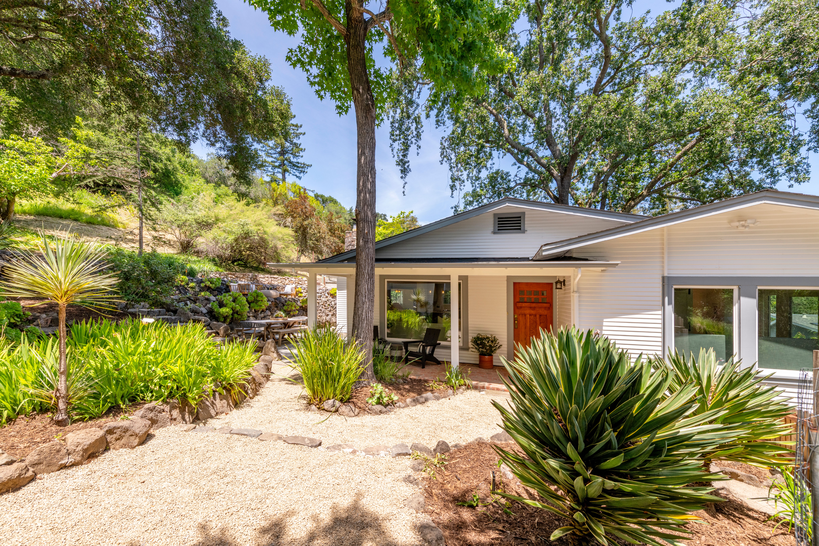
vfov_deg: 81.2
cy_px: 273
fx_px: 318
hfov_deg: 104.3
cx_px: 410
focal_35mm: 14
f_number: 9
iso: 250
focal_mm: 14
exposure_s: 1/200
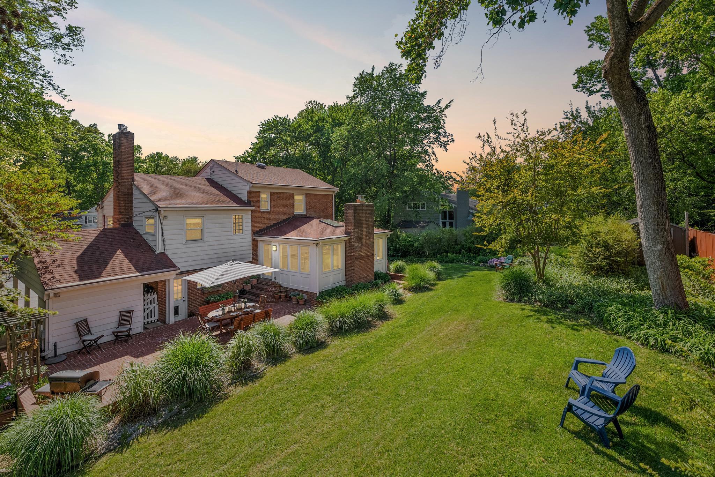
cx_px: 358
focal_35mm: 16
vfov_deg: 72.1
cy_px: 238
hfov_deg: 95.0
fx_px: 328
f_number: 8
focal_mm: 16.5
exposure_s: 1/320
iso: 200
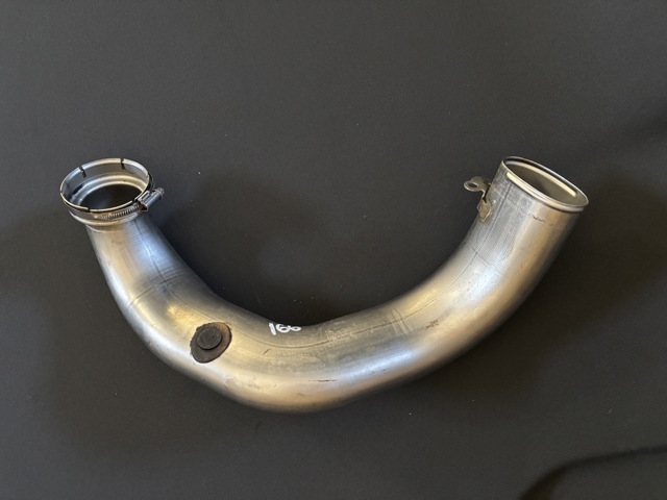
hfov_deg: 67.3
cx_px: 334
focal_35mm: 26
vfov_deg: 53.1
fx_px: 501
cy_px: 250
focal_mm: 5.96
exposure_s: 1/46
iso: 500
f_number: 1.6
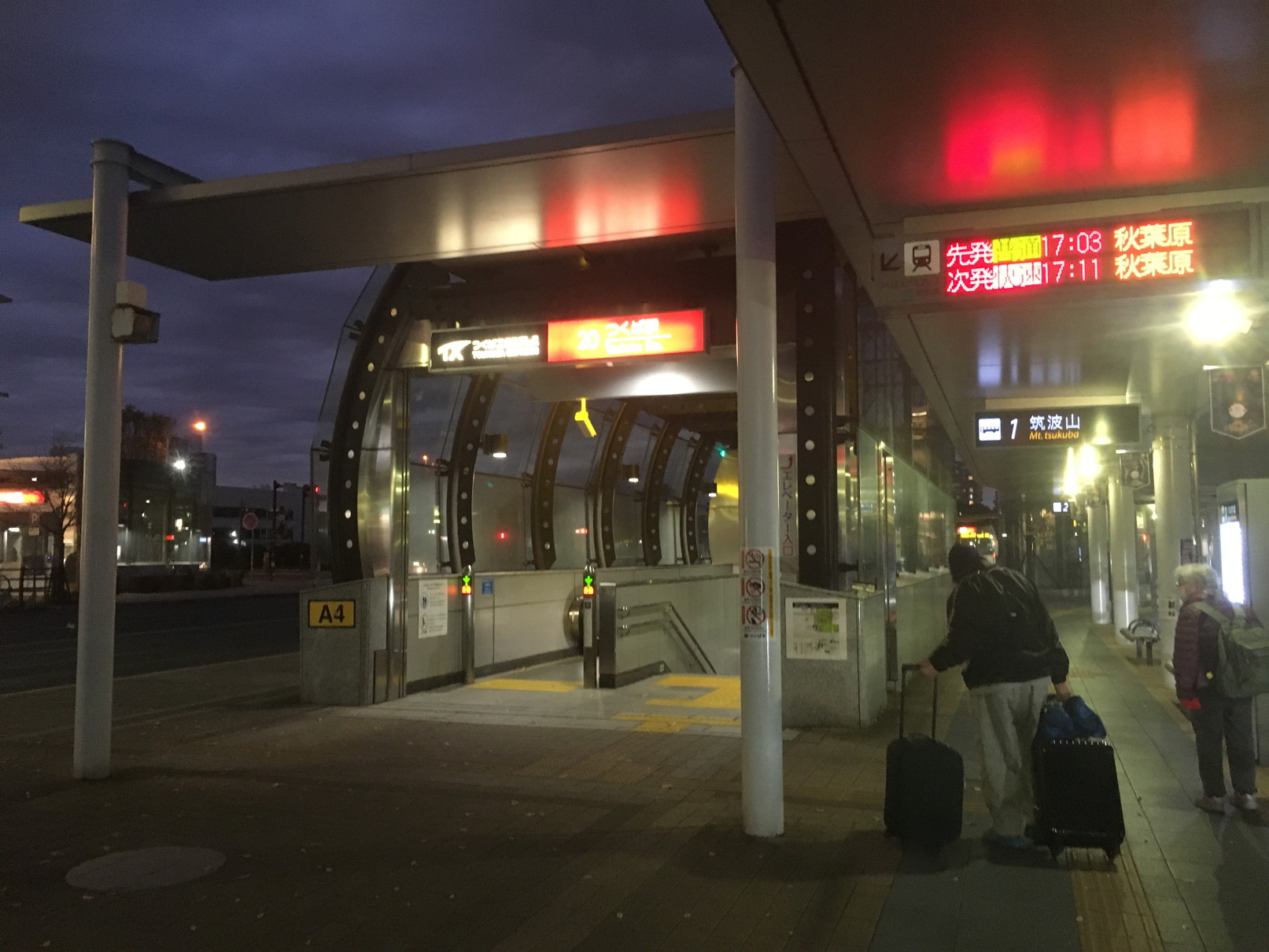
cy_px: 476
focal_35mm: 29
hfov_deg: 61.7
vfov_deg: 48.2
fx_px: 1063
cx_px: 634
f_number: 2.2
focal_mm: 4.15
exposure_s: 1/15
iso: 250
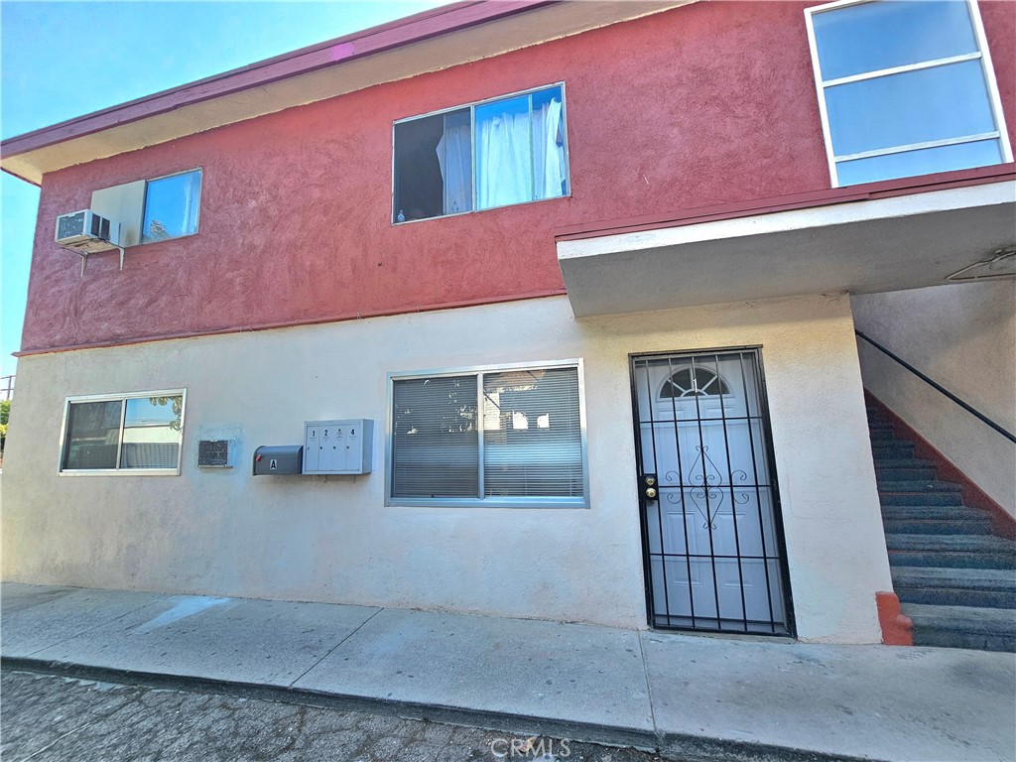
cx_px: 508
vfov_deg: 89.9
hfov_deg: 106.2
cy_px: 381
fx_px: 382
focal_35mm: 13
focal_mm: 2.2
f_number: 2.2
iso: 50
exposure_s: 1/417
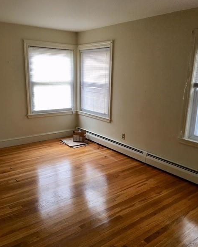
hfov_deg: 47.2
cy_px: 134
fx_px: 227
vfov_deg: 57.1
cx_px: 100
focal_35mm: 31
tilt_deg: -13.4
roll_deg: +0.0
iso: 40
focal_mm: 4.15
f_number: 2.2
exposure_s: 1/30
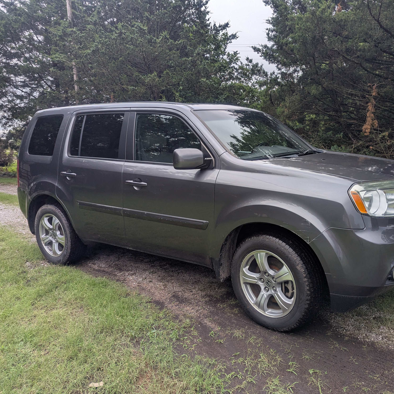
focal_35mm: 29
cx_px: 234
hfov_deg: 55.3
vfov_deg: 55.6
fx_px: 373
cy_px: 200
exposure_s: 1/158
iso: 54
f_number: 1.85
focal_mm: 6.81
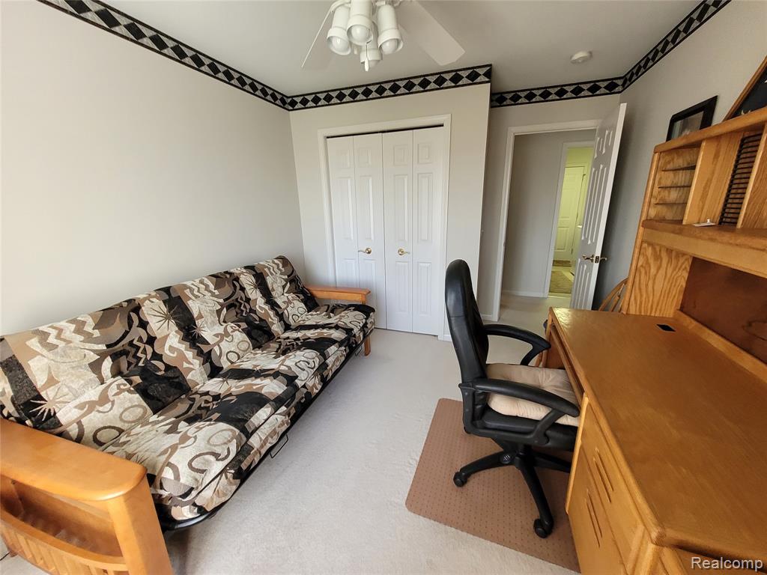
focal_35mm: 13
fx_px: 288
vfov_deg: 89.9
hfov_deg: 106.2
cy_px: 288
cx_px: 384
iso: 160
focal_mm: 1.74
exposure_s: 1/60
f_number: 2.2
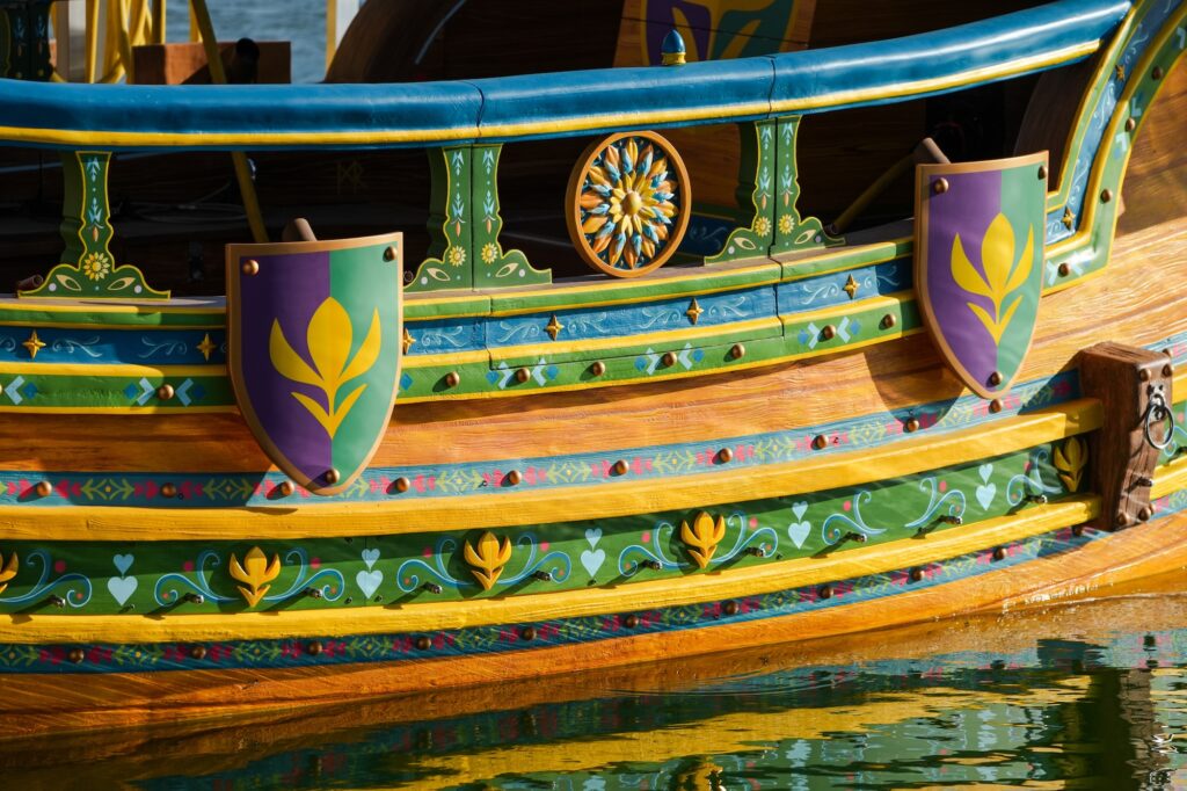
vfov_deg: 5.6
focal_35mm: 244
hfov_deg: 8.4
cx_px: 594
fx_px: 8042
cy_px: 396
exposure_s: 1/4000
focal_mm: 244
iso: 500
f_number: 5.6
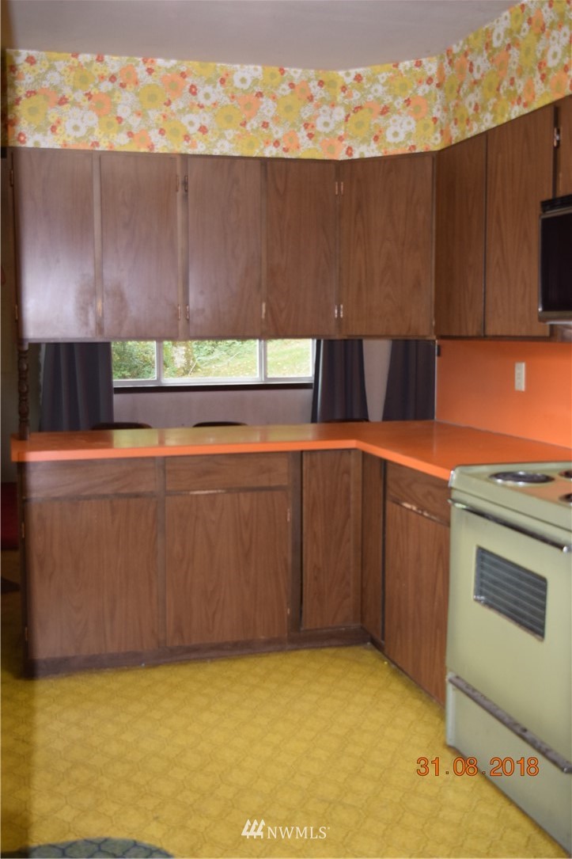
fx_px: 930
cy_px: 430
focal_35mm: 39
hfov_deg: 34.2
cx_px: 286
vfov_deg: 49.6
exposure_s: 1/60
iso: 900
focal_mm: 26
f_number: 4
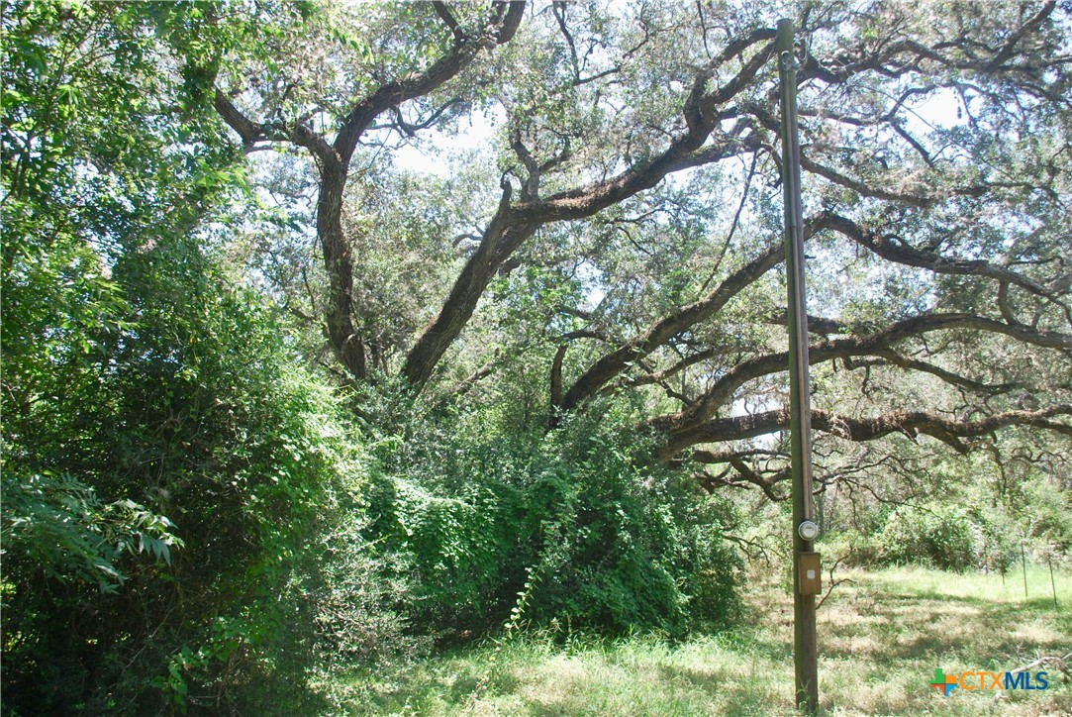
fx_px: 983
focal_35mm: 33
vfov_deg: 40.0
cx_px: 536
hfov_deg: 57.2
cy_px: 358
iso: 200
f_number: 5.6
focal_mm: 22
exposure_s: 1/125
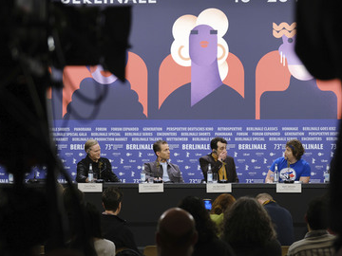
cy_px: 126
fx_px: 998
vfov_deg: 14.6
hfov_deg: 19.4
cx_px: 186
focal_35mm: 101
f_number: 2.8
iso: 1250
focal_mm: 56.3
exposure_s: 1/250
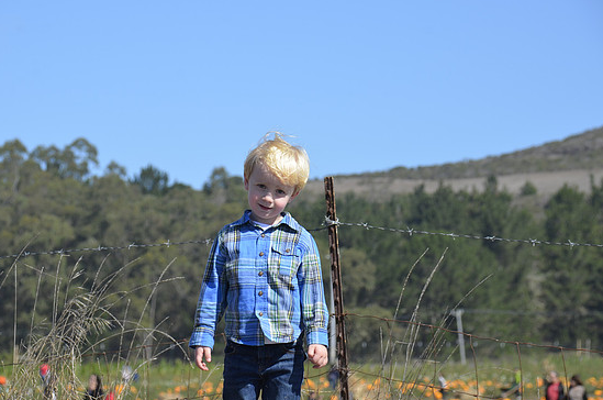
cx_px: 295
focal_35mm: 190
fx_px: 3177
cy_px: 203
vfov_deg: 7.2
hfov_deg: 10.8
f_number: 8
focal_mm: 120
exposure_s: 1/250
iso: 125
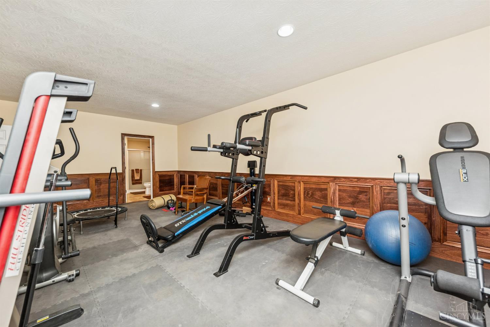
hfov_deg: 104.3
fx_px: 191
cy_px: 164
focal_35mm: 14
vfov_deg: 81.2
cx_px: 245
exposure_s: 1/100
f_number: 5.6
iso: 800
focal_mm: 14
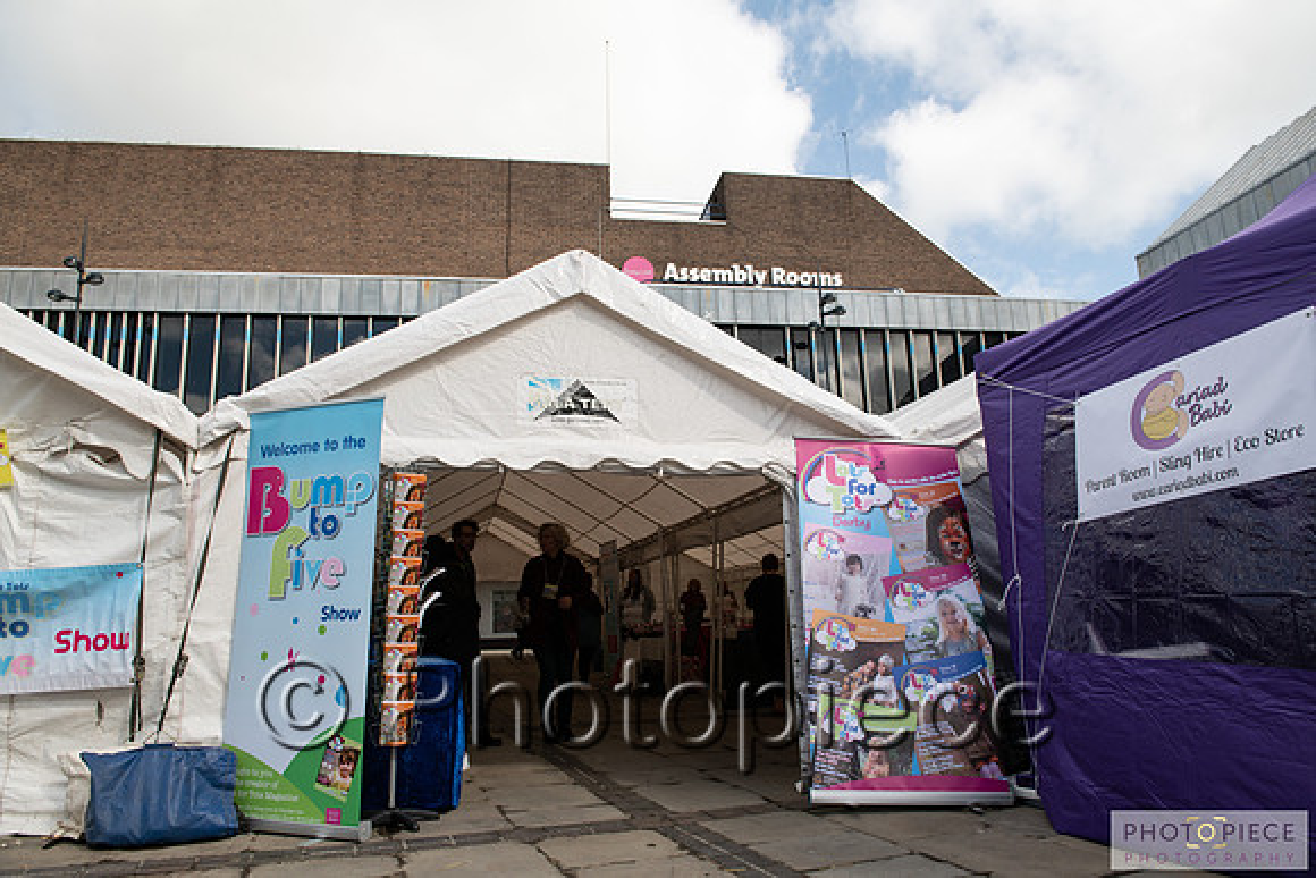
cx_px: 658
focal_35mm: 24
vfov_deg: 53.2
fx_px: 877
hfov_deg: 73.7
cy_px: 439
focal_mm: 24
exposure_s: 1/1250
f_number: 5.6
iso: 180
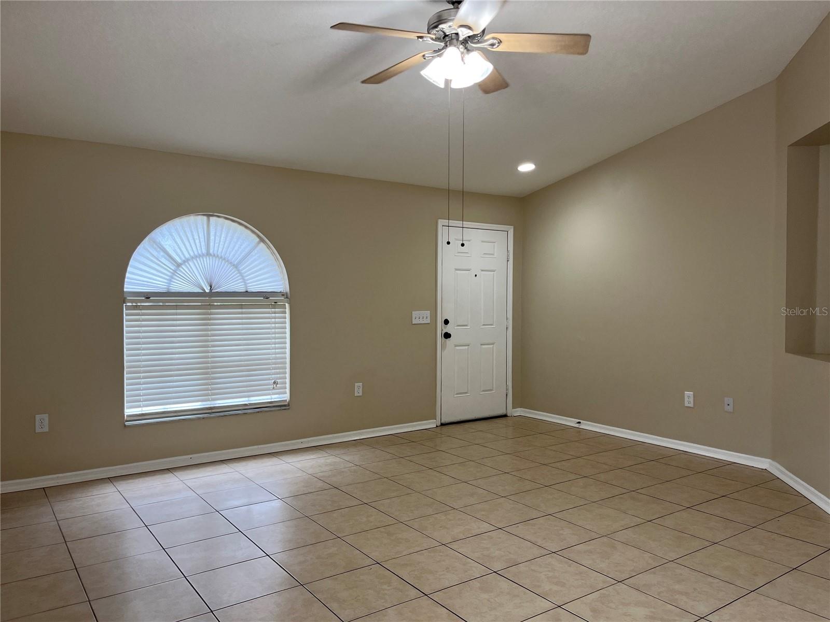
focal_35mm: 26
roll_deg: -0.3
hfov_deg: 67.3
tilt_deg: -1.1
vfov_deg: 53.1
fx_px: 623
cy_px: 311
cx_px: 415
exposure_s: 1/60
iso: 64
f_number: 1.6
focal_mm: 5.1
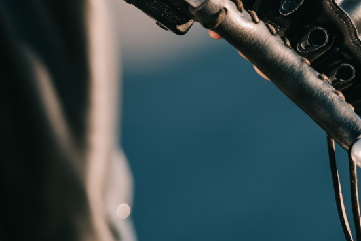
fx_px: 3933
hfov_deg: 5.3
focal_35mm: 392
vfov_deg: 3.5
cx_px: 229
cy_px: -15
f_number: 3.2
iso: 160
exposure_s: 1/320
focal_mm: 135
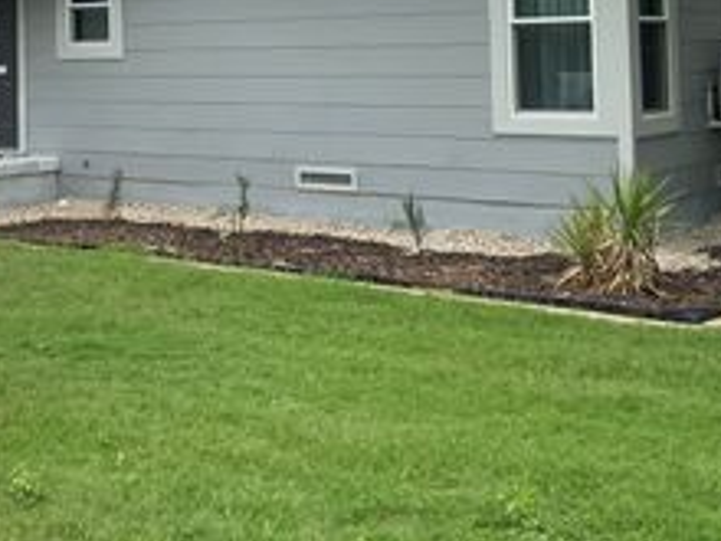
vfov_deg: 21.5
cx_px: 147
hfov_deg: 28.8
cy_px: 5
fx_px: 1375
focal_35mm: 66
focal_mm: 3
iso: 16
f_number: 1.8
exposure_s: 1/929
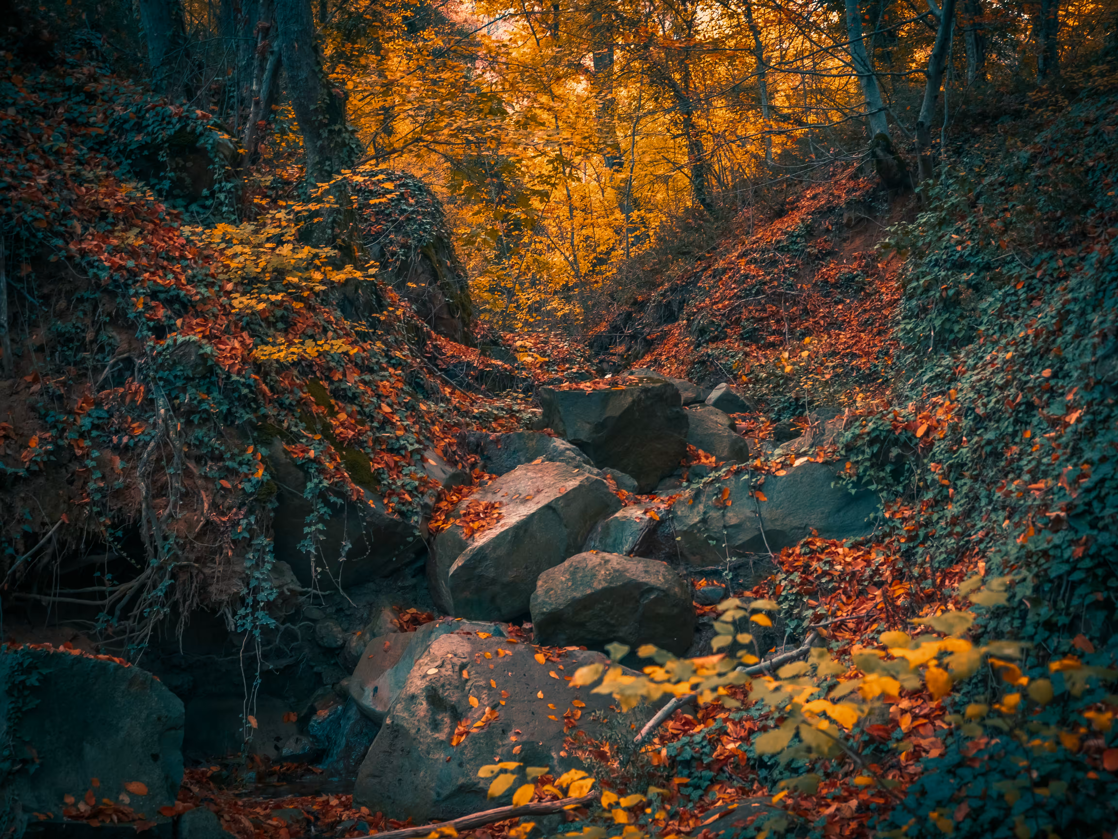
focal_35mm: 48
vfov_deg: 30.3
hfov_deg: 39.7
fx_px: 1550
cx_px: 559
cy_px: 420
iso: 200
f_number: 3.2
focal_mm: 24
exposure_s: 1/80
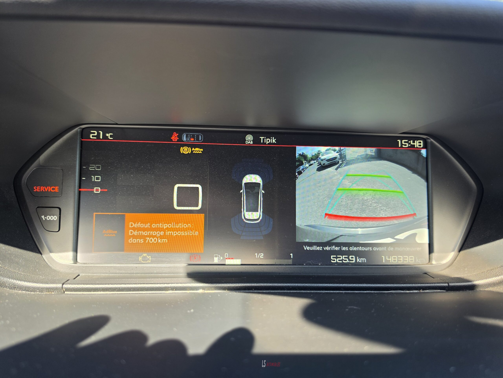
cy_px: 189
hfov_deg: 73.9
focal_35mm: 23
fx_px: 334
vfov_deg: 58.9
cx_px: 252
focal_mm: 6.5
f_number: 1.4
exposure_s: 1/180
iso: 40
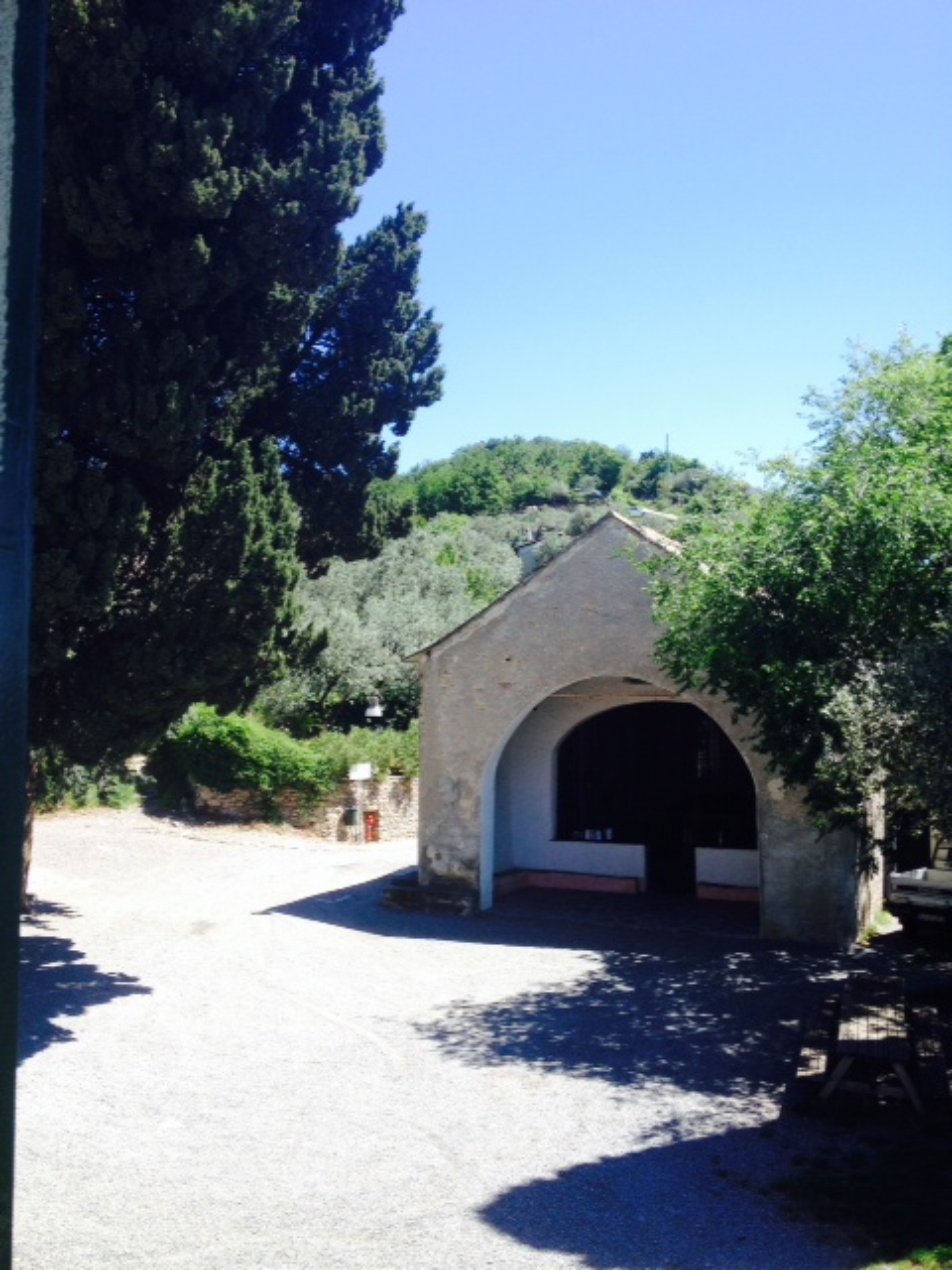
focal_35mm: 35
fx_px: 1283
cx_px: 476
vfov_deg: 52.6
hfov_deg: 40.7
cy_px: 635
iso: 50
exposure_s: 1/600
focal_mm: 4.28
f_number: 2.4
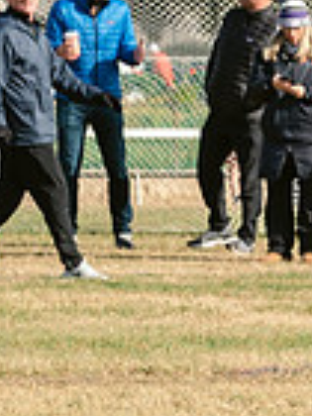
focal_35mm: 800
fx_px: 9614
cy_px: 219
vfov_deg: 2.5
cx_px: 1262
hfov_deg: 1.8
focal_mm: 125
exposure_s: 1/800
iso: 250
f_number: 7.1
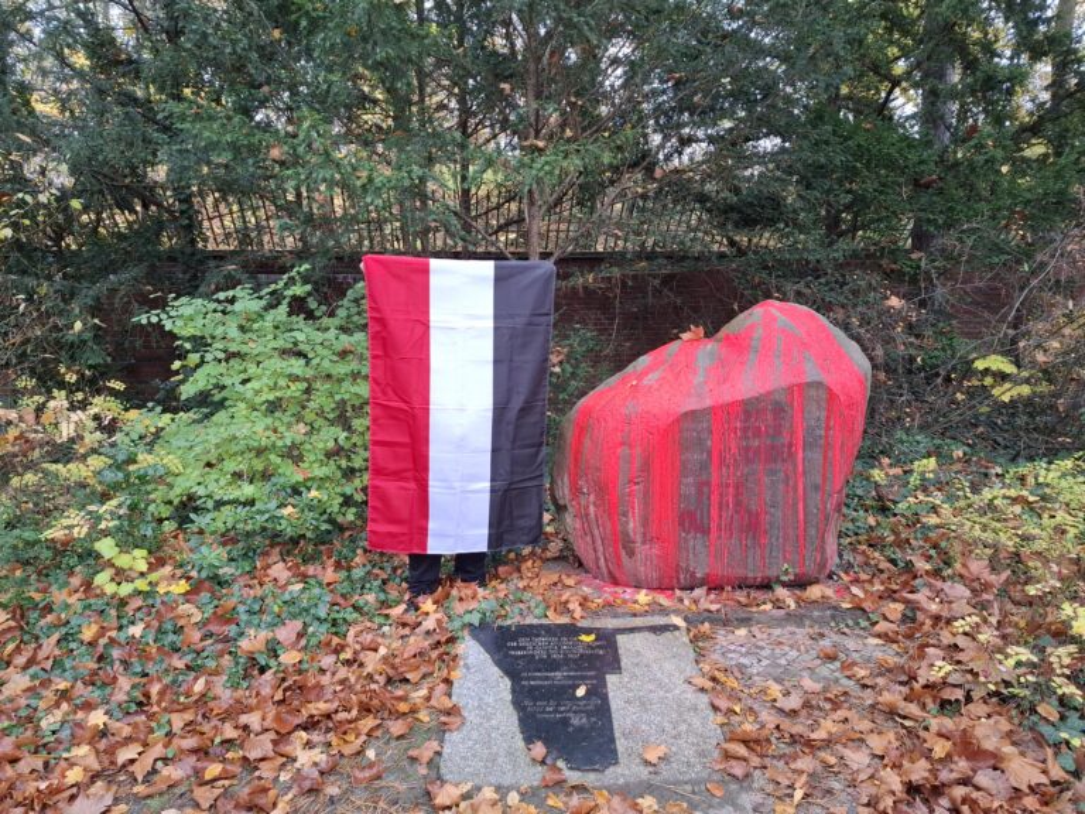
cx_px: 542
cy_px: 407
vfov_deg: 58.9
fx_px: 721
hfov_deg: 73.9
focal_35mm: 23
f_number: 1.8
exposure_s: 1/120
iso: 160
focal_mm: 5.54
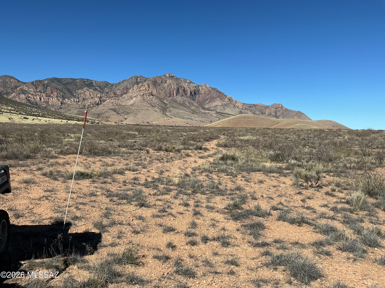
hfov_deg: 61.7
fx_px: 323
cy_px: 144
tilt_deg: -0.9
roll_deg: -0.2
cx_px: 192
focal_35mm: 29
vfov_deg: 48.2
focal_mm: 3
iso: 25
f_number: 1.8
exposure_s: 1/2667
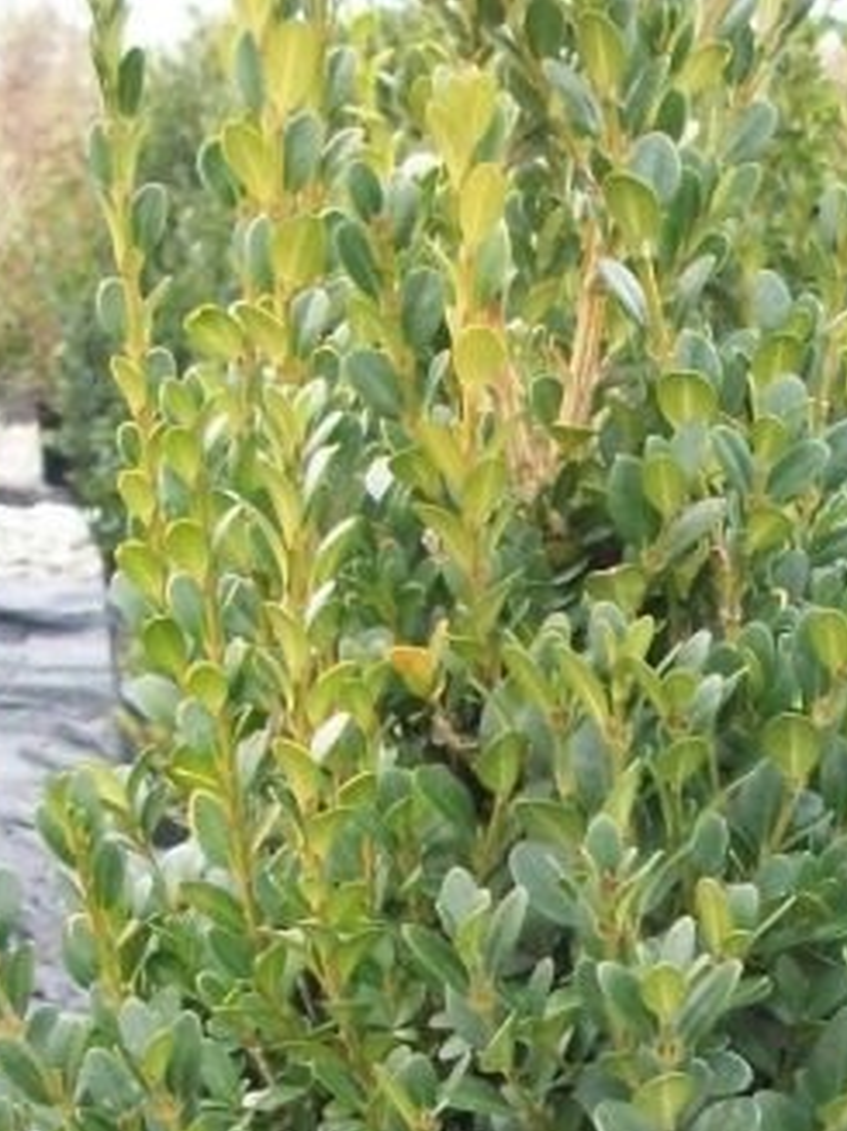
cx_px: 584
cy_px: 1283
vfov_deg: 17.7
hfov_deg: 13.8
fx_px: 3493
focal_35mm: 107
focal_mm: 6.3
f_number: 3.1
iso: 342
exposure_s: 1/500
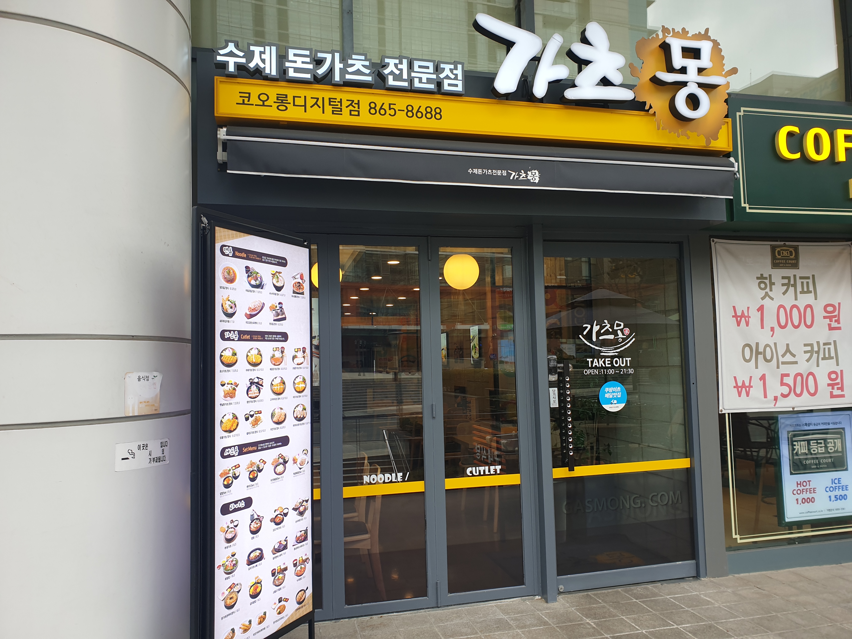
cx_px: 426
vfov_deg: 53.1
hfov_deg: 67.3
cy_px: 320
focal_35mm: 26
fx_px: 640
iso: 50
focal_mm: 4.3
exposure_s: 1/194
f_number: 2.4
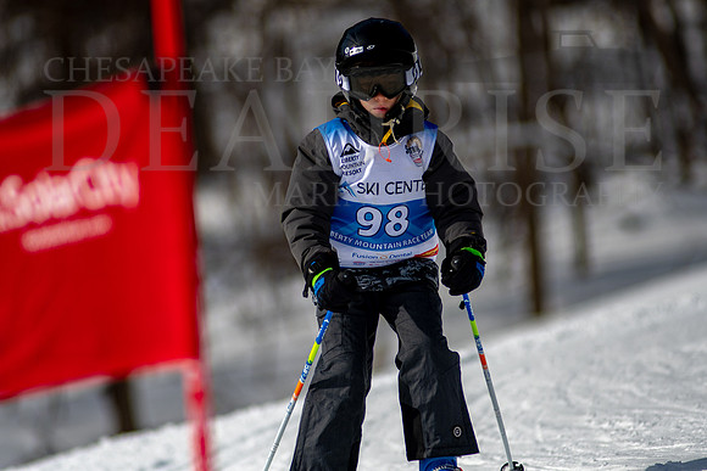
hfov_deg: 4.6
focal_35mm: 450
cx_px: 354
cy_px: 236
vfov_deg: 3.1
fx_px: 8839
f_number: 2.8
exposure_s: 1/6400
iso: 100
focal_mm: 300
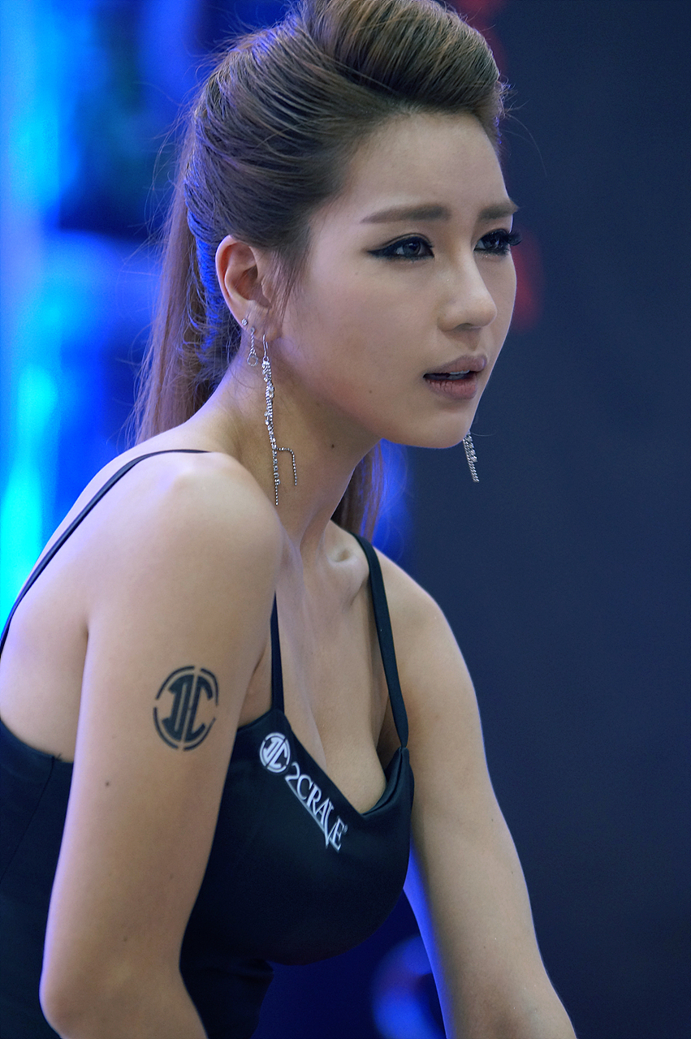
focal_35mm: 225
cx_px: 346
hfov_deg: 6.1
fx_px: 6490
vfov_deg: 9.2
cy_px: 520
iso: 800
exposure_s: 1/100
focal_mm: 150
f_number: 2.8
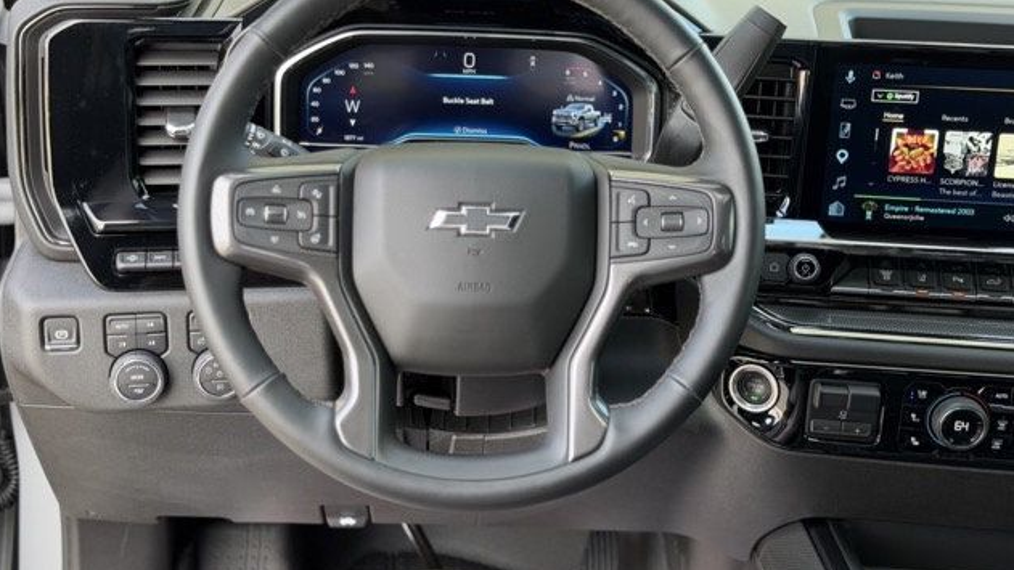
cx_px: 505
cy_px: 255
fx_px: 1425
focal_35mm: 53
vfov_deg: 22.6
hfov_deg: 39.2
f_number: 1.78
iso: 64
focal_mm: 6.76
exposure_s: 1/121
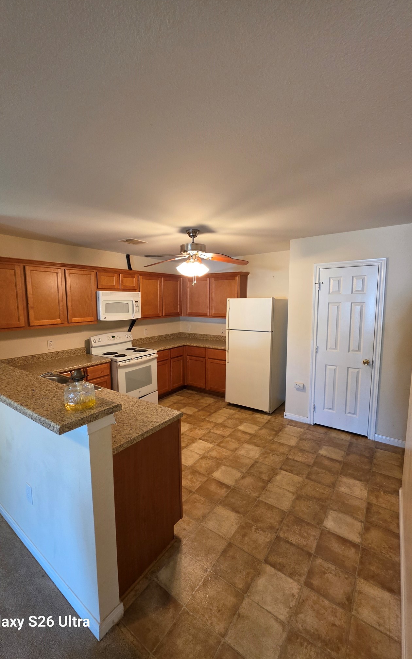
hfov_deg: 78.6
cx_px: 199
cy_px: 331
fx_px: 252
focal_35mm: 14
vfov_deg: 105.3
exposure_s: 1/60
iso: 320
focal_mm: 2.2
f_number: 1.9
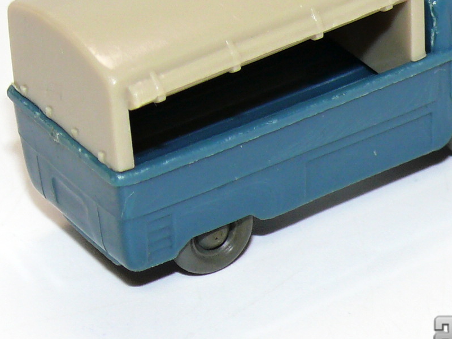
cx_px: 303
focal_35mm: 224
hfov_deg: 8.8
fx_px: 2925
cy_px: 41
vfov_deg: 6.6
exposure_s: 1/30
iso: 100
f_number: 4
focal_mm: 14.2
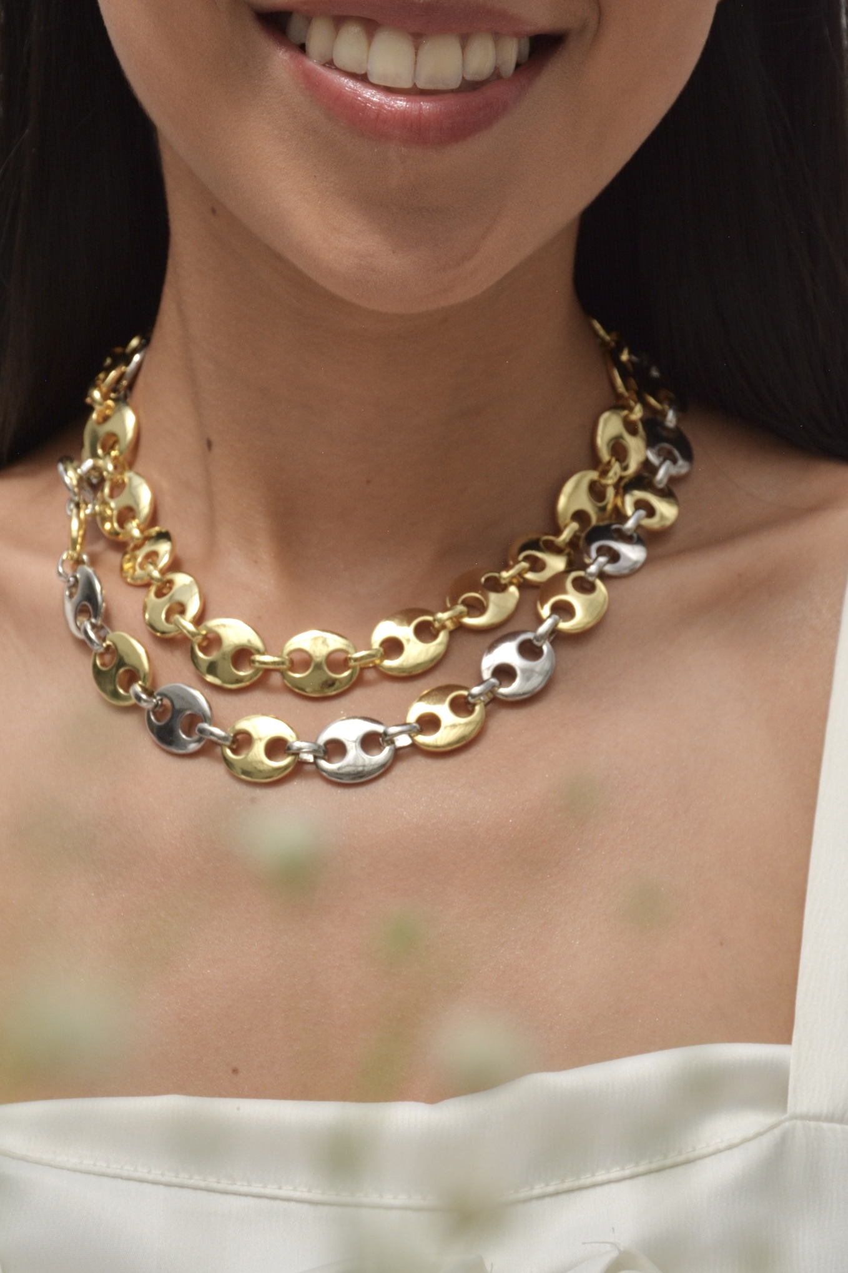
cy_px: 636
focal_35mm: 93
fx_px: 3287
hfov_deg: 14.7
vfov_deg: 21.9
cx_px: 424
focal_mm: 62
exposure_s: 1/1600
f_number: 10
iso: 640
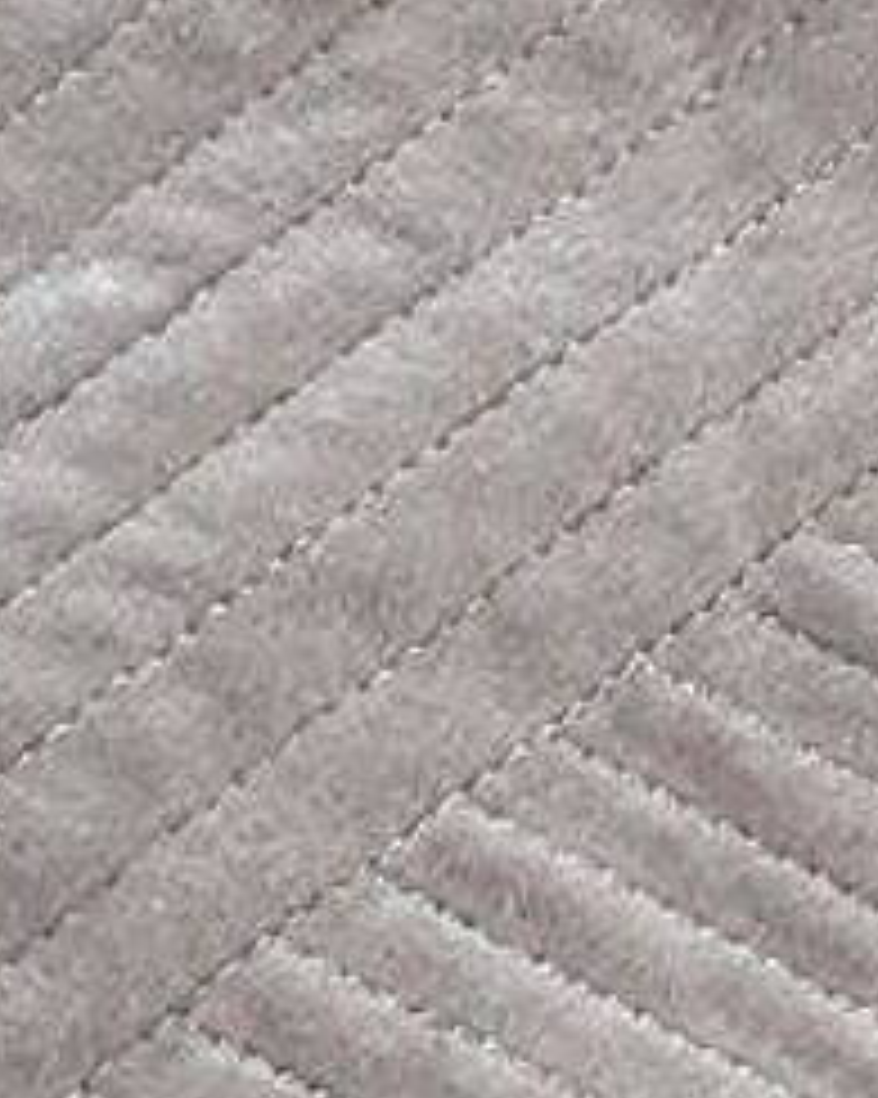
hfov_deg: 9.9
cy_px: 461
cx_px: 1788
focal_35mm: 144
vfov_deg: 13.4
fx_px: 4680
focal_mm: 3.6
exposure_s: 1/50
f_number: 1.9
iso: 250
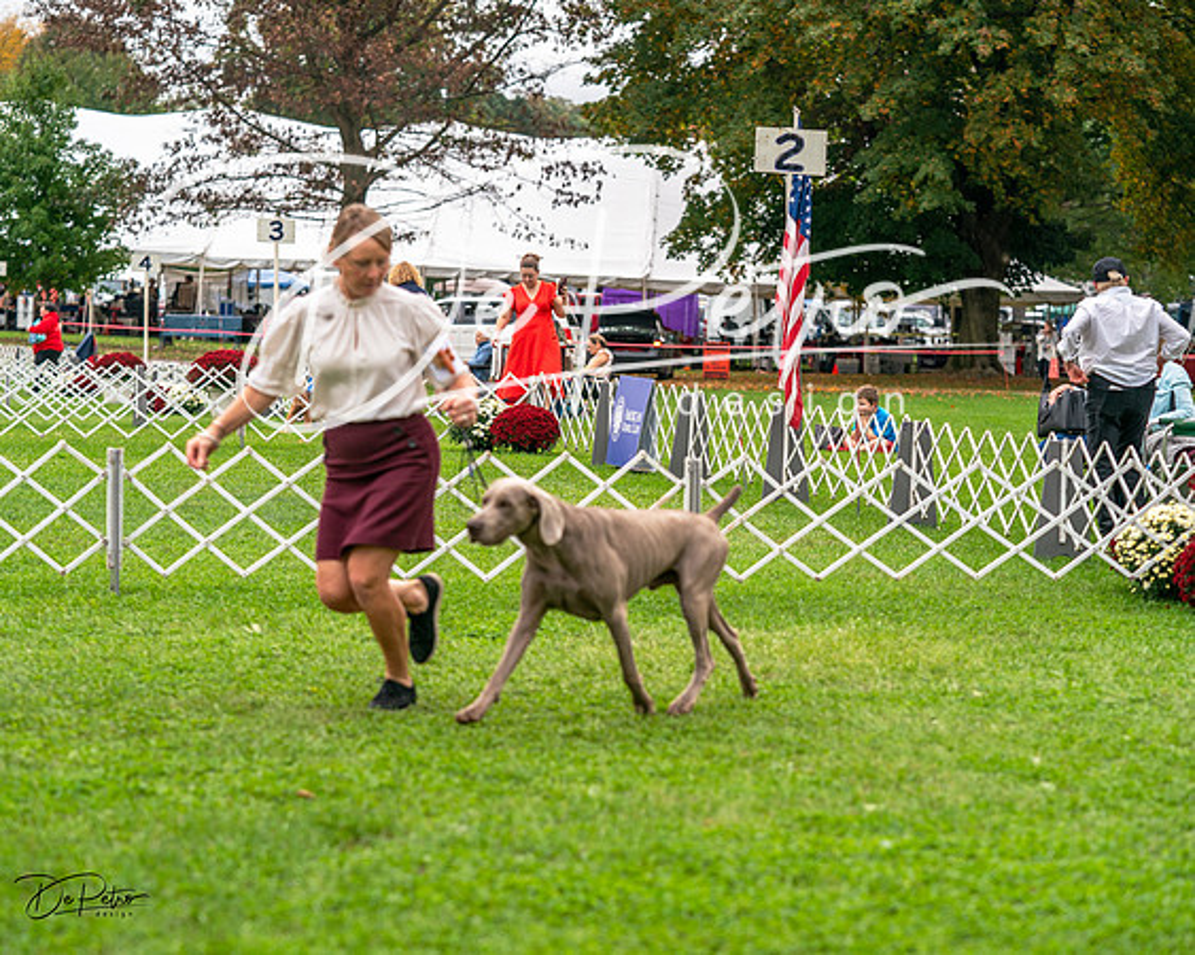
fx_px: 3862
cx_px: 598
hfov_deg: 17.6
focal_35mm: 109
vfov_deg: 14.1
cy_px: 478
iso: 320
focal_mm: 97
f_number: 3.5
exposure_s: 1/1250
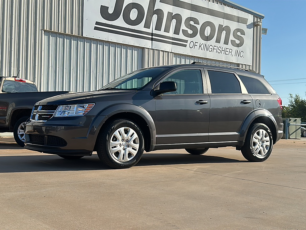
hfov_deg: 50.1
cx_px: 153
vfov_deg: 38.7
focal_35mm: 37
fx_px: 327
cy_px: 115
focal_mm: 6.86
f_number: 1.78
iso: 80
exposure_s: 1/5051
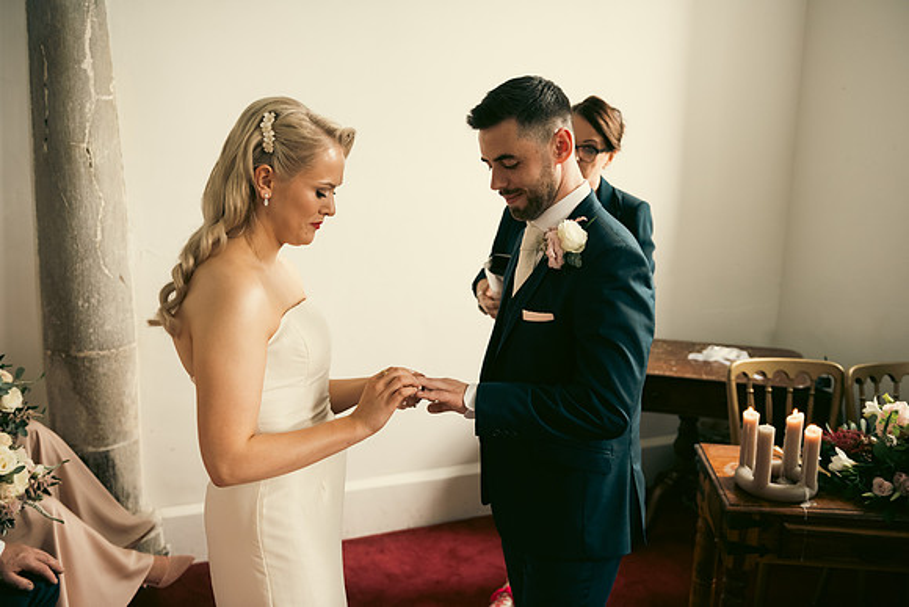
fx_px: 859
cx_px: 454
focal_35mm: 34
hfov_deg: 55.8
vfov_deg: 38.9
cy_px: 304
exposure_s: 1/160
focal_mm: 34
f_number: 3.5
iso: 800
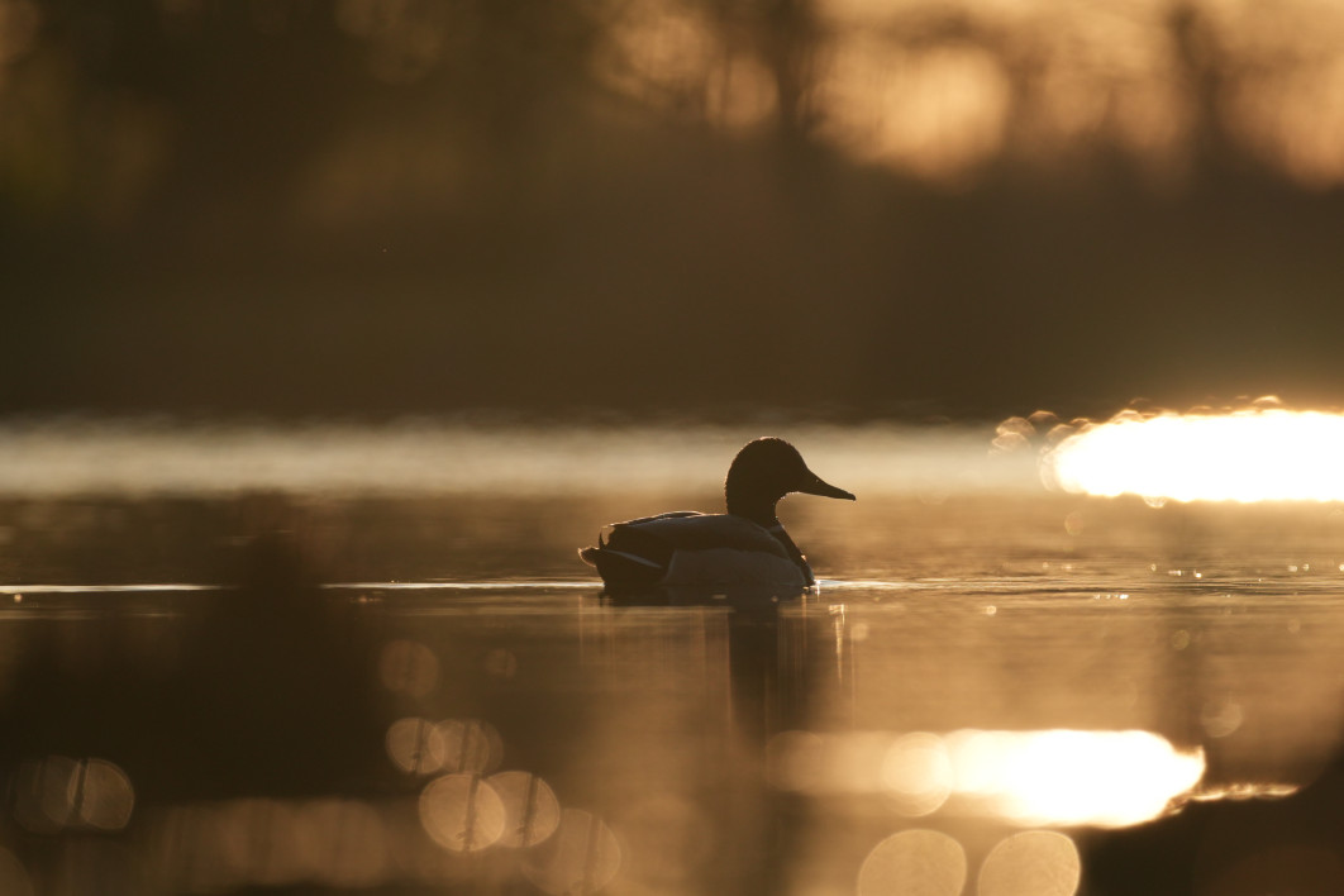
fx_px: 22398
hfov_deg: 3.4
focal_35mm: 600
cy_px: 448
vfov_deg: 2.3
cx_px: 672
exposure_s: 1/3200
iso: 400
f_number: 4.5
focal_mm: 400
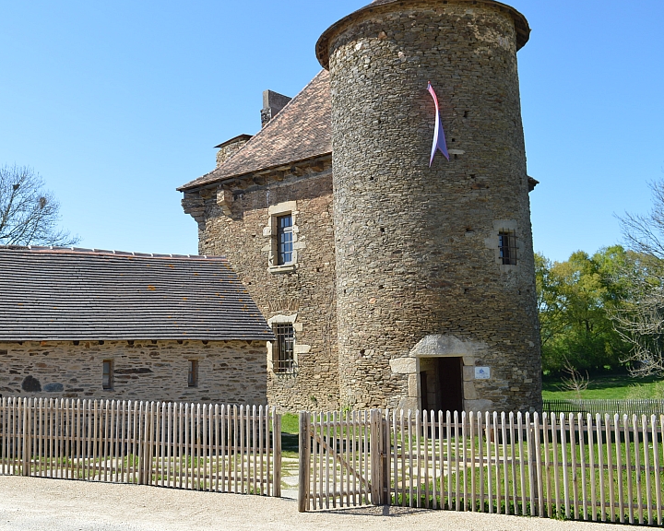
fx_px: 707
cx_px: 209
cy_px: 239
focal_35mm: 36
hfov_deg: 49.2
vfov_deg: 41.1
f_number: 7.1
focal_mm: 18
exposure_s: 1/200
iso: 100
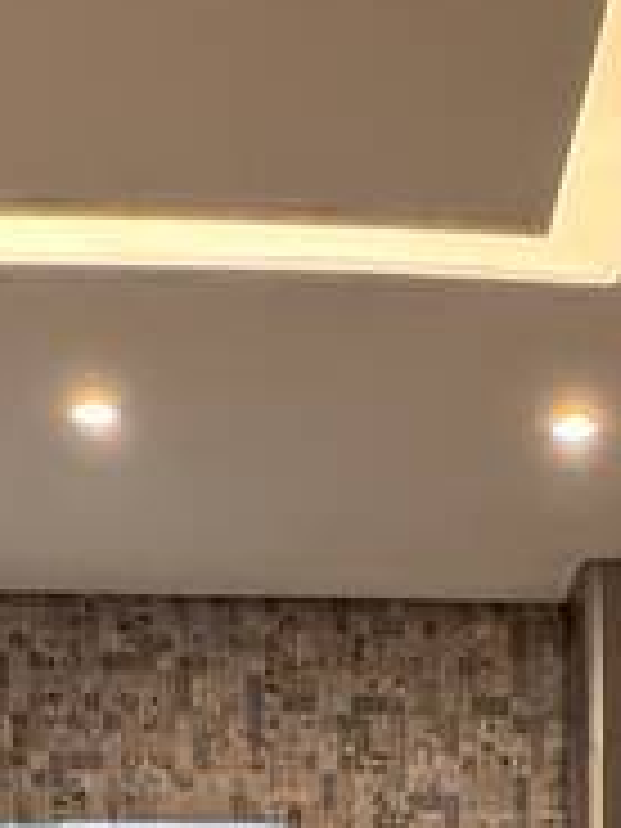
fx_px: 1961
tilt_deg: -9.8
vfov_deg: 18.7
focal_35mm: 82
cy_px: 1467
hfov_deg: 17.8
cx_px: 504
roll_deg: +1.2
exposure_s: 1/60
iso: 250
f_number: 2.2
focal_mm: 2.22
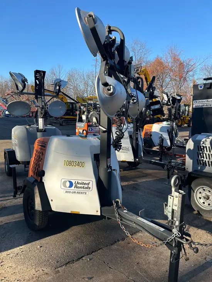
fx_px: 212
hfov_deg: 53.1
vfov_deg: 67.3
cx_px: 106
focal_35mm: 26
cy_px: 141
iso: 50
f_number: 1.5
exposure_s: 1/1575
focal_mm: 5.7
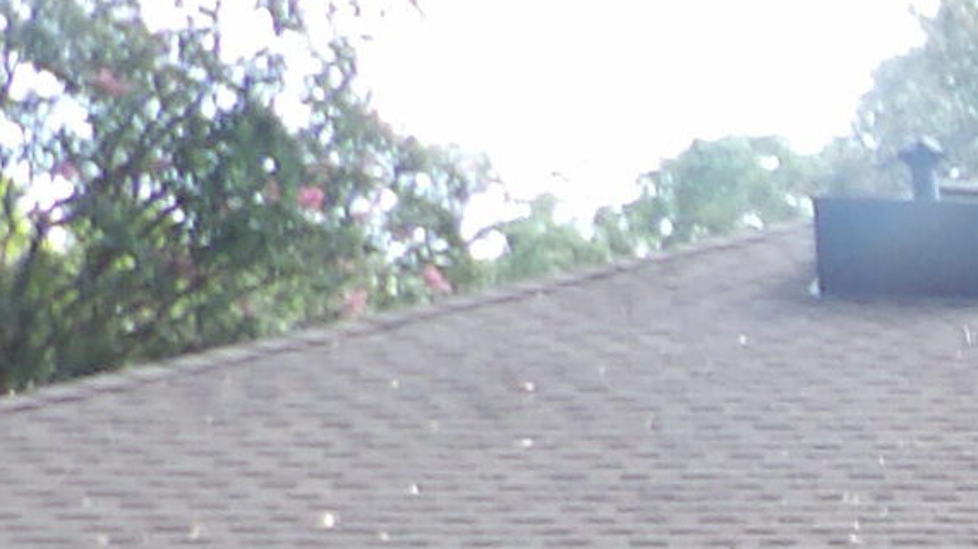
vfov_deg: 7.9
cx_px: 2589
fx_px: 3655
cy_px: 1376
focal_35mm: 141
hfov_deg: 11.5
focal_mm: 4.3
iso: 100
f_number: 3.2
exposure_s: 1/97
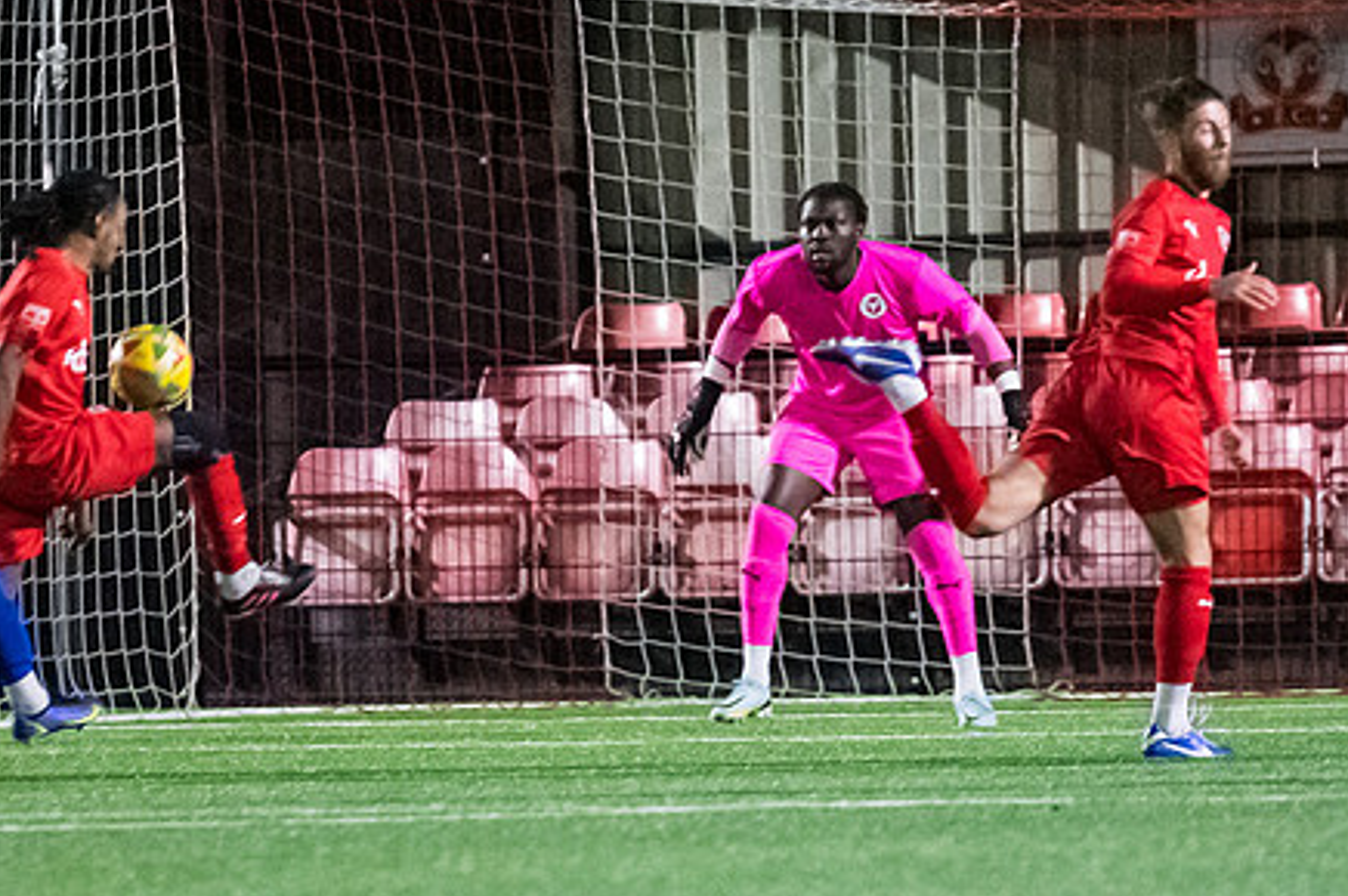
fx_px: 28061
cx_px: 788
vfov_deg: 1.8
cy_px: 295
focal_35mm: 750
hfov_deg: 2.8
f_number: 2.8
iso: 8000
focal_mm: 300
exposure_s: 1/1000
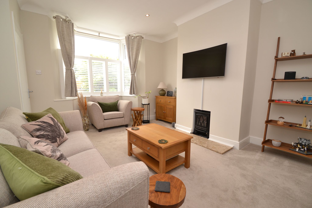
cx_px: 156
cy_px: 104
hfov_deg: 100.4
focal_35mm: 15
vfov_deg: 77.3
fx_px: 130
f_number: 5
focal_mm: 10
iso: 400
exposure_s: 1/100
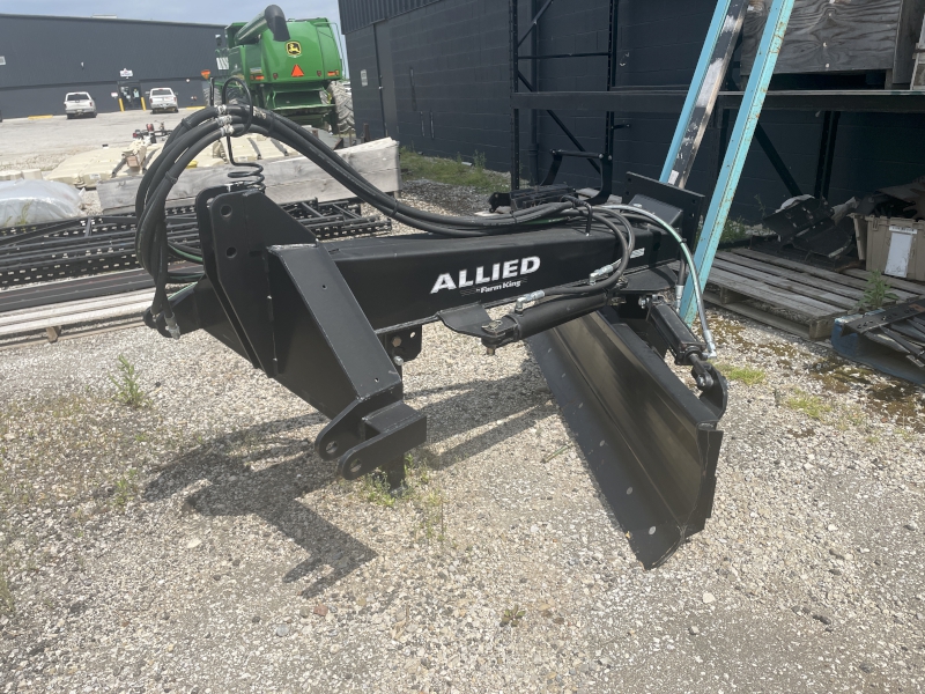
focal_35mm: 26
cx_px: 462
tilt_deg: -17.4
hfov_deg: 67.3
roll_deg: +2.2
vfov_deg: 53.1
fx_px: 695
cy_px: 347
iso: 32
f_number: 1.6
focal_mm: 4.2
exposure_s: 1/3610
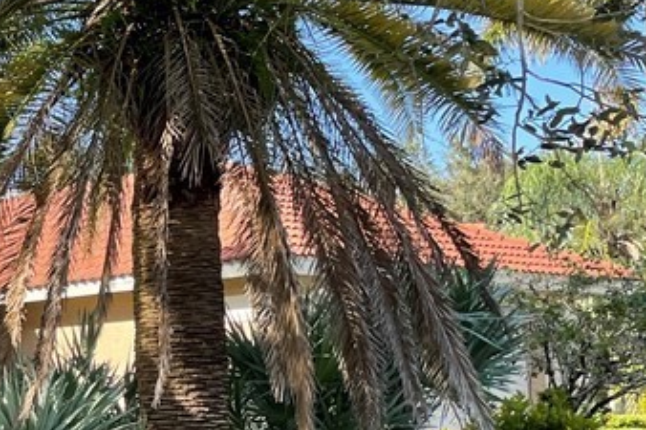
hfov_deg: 21.5
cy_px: 312
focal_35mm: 82
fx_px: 1471
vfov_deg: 16.6
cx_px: -275
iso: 32
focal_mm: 4.2
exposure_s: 1/739
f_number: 1.6
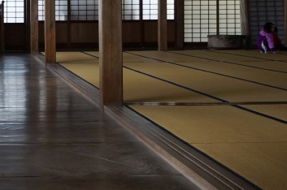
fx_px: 676
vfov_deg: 15.8
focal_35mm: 85
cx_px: -7
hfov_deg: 22.9
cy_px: 9
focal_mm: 20
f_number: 4
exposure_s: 1/60
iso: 640
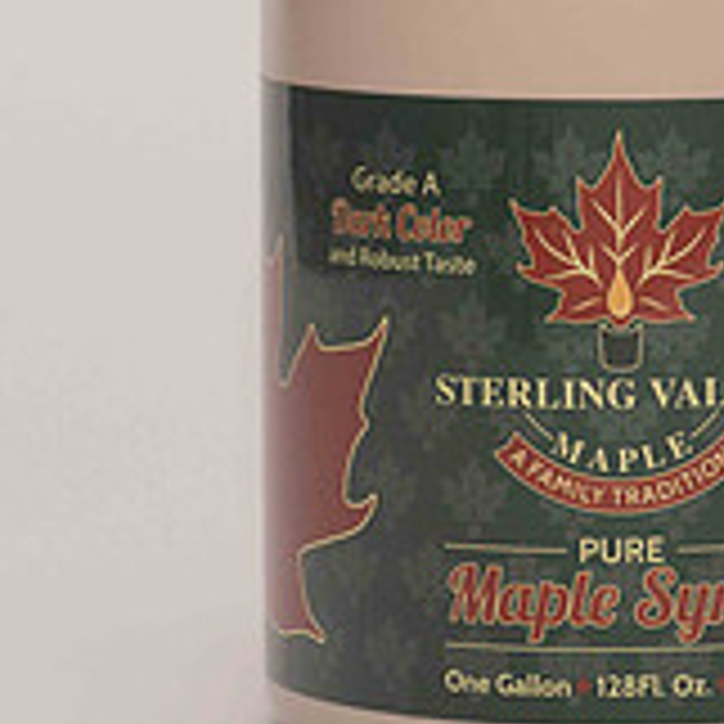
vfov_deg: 6.7
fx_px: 6200
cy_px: 43
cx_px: 720
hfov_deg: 6.7
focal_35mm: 262
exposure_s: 1/100
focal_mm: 85
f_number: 13
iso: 400
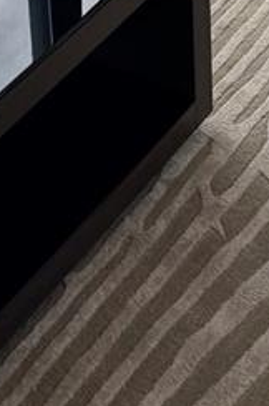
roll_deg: +0.9
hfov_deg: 11.0
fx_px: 1382
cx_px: 244
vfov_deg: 13.8
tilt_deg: -16.1
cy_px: -438
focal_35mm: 123
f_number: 1.78
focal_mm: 6.76
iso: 80
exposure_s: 1/615
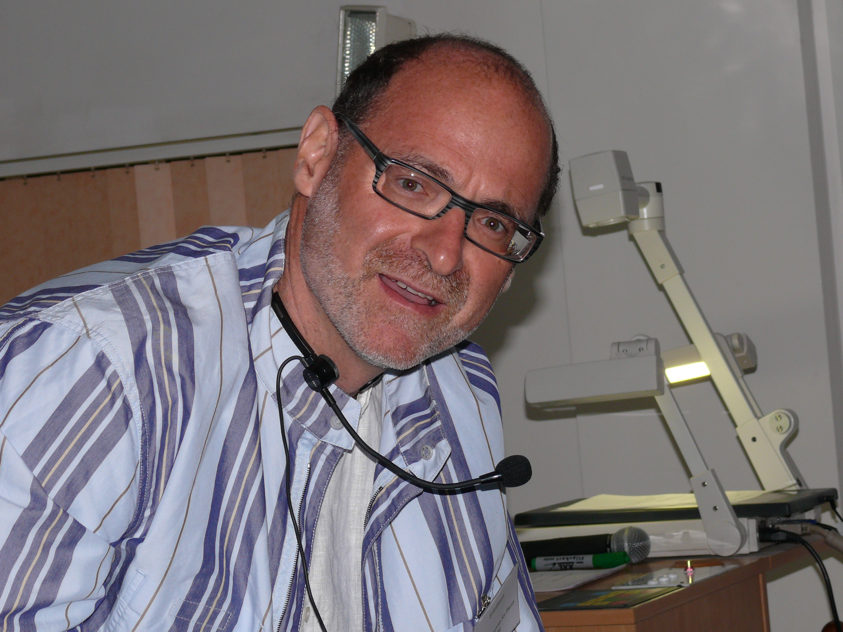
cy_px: 279
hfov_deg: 17.0
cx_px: 419
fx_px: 2825
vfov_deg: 12.8
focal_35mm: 116
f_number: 5
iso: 100
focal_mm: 20.5
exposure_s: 1/30
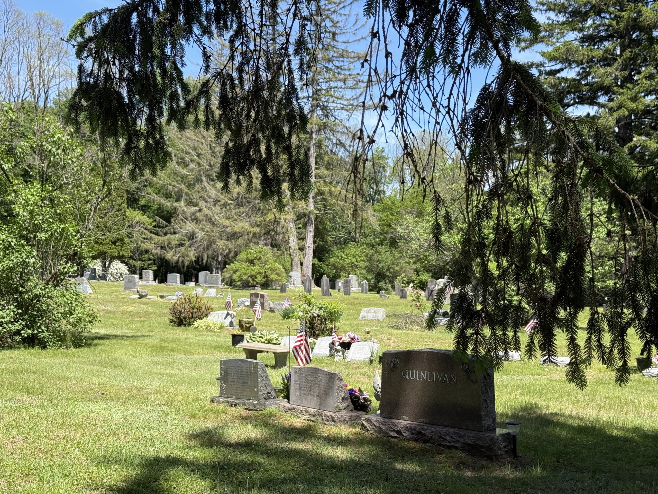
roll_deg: +0.8
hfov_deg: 39.7
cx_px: 329
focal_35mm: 48
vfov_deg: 30.3
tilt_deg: +3.9
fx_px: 912
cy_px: 247
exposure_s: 1/2088
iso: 64
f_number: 1.78
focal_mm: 6.76
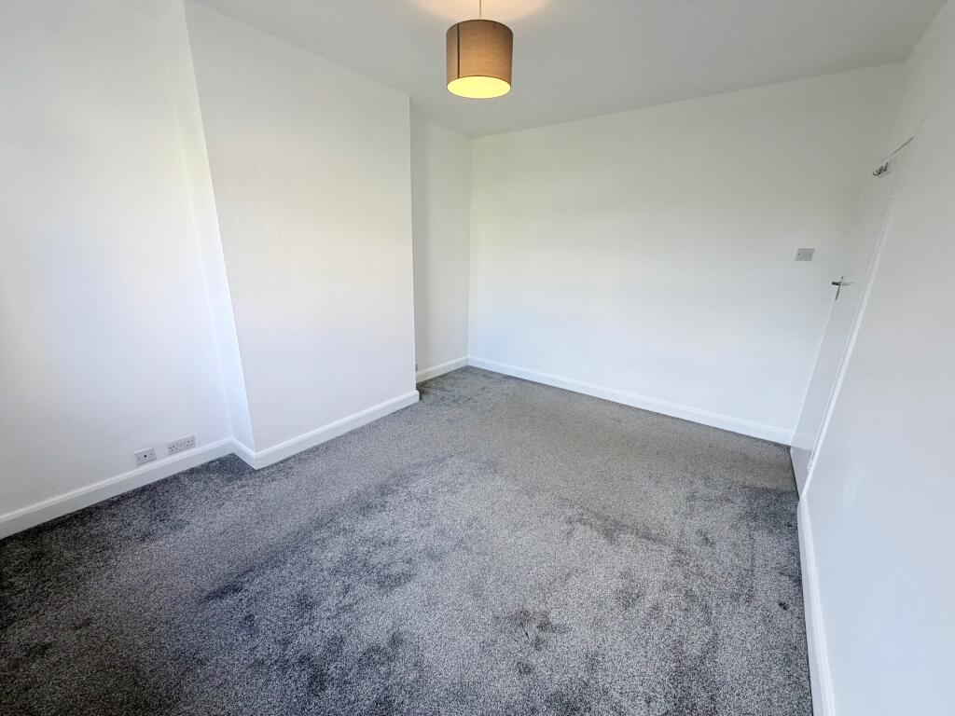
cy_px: 358
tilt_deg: -16.2
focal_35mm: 14
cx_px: 478
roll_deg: -1.5
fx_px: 386
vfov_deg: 85.7
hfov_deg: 102.1
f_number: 2.2
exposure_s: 1/121
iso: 80
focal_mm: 2.22
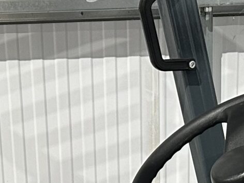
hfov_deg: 14.0
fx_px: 994
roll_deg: +2.6
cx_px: 108
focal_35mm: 141
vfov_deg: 10.2
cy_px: 256
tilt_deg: -21.6
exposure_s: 1/60
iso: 160
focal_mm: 5.7
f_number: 1.5
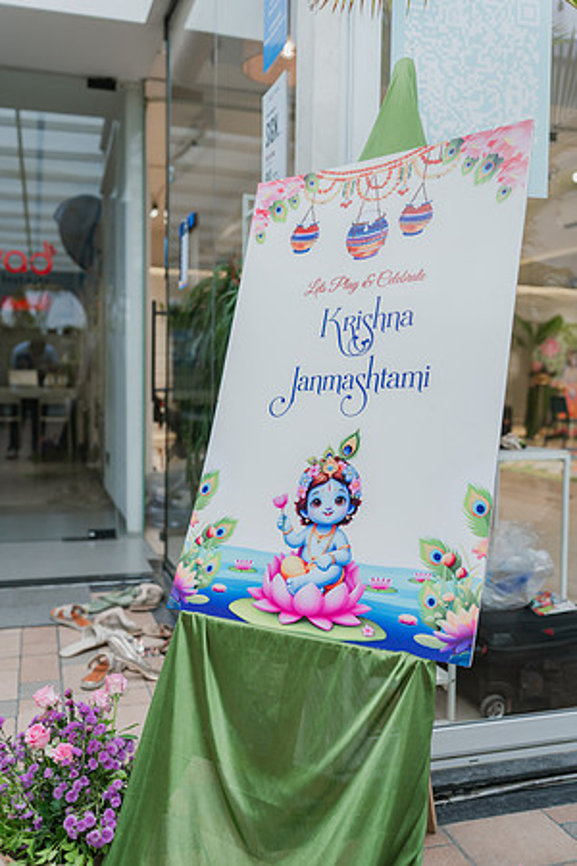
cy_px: 433
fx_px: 841
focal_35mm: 35
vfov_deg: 54.4
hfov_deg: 37.9
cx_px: 288
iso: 125
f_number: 2.8
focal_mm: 35
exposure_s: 1/200
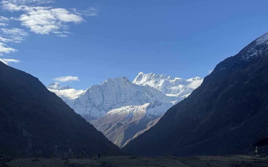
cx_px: 134
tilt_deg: +4.7
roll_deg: -0.5
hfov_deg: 39.6
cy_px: 100
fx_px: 372
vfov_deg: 25.3
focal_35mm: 51
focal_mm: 6.76
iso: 64
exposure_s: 1/3257
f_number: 1.78
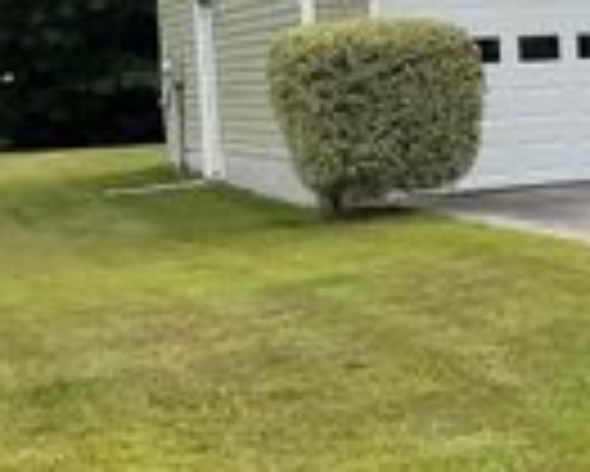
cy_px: 110
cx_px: 959
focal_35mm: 108
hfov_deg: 15.9
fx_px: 1887
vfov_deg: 14.2
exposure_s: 1/1848
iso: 16
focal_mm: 3
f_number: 1.8
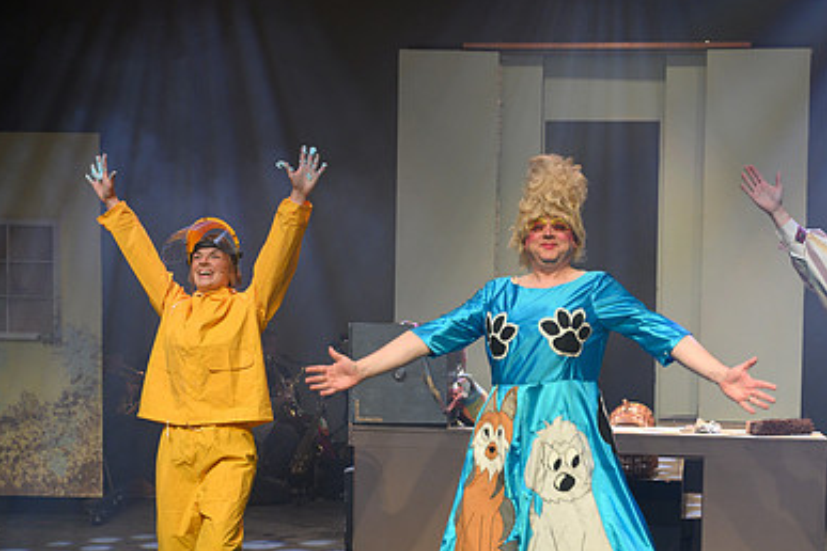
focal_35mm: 60
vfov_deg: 22.5
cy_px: 388
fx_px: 1378
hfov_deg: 33.2
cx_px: 541
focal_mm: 40
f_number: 4.5
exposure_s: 1/60
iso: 800
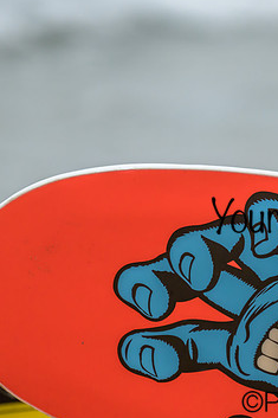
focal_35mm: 1332
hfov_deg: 1.0
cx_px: 338
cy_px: 209
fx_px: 15443
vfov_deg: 1.5
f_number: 6.3
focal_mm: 800
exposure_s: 1/2500
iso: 2200
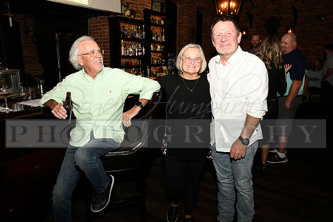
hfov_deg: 69.4
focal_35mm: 26
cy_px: 111
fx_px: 241
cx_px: 166
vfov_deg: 49.6
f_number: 11
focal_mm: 26
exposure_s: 1/60
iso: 6400
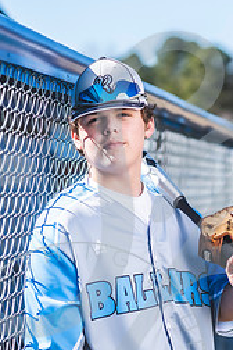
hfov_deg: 9.0
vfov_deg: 13.5
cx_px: 141
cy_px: 265
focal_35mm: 152
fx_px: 1476
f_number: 2.8
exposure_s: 1/1000
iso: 100
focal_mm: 85
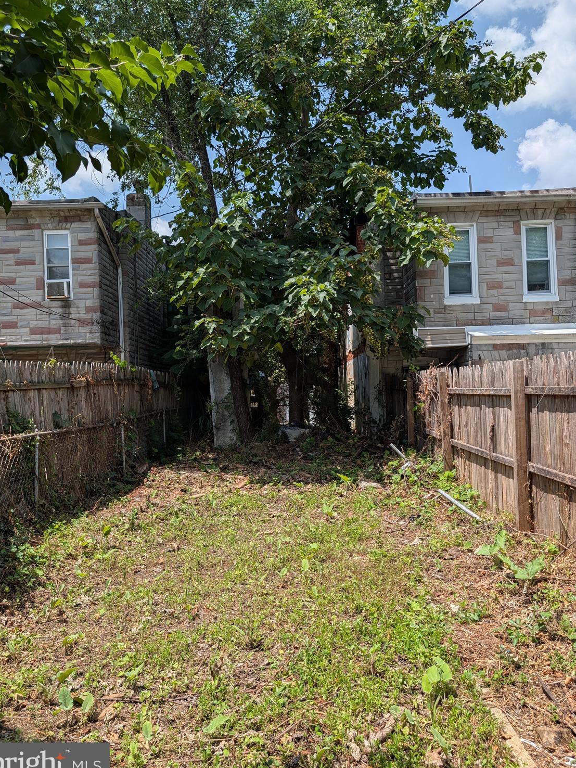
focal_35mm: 25
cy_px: 386
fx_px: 555
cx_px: 280
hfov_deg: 54.9
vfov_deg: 69.4
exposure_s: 1/1272
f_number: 1.68
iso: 21
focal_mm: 6.9
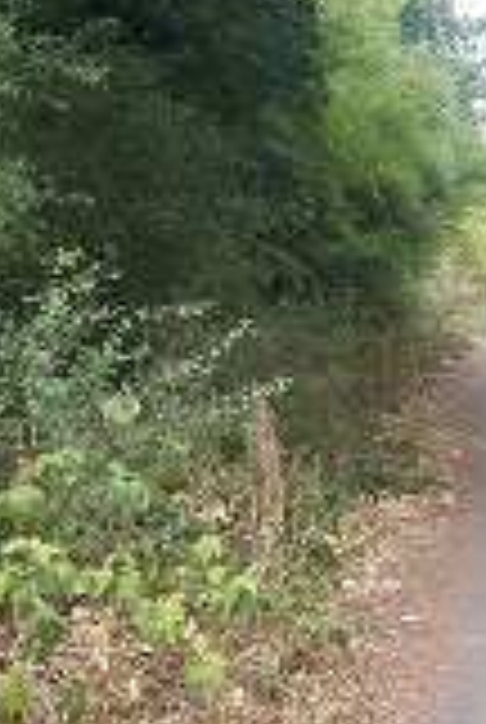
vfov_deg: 30.0
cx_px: 724
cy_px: 333
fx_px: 1351
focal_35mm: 67
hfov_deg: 18.2
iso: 80
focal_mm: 4.2
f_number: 1.7
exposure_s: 1/50
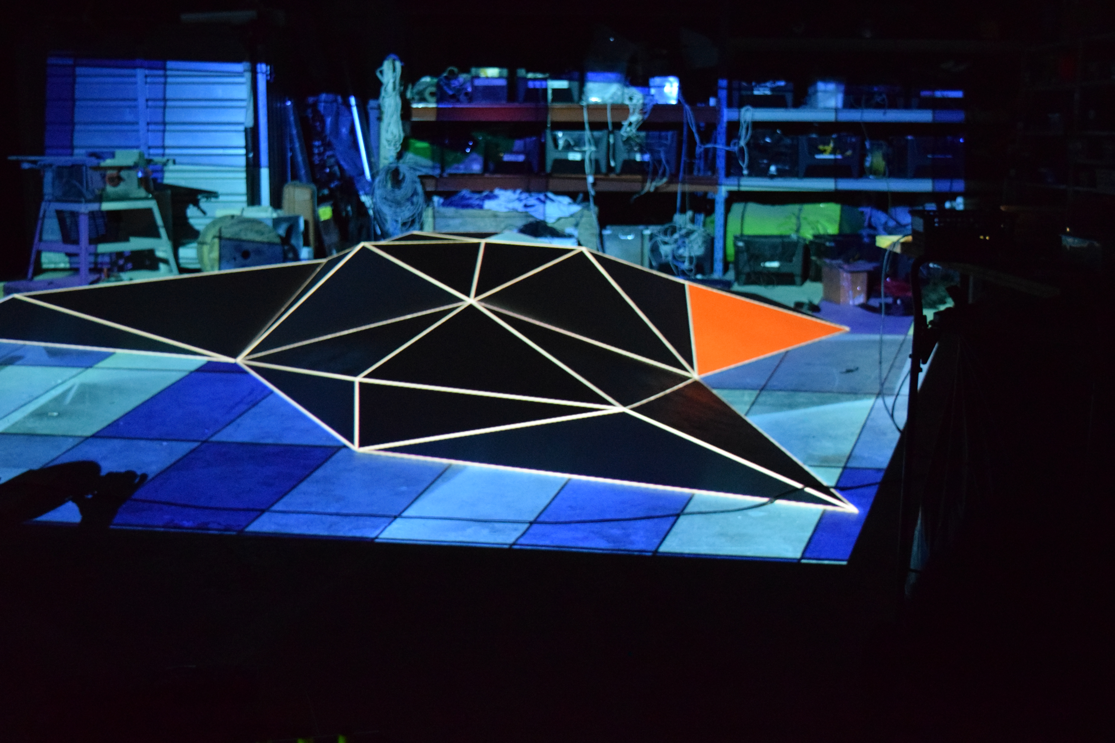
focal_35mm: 42
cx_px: 558
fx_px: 1301
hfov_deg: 46.4
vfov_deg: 31.9
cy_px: 372
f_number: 4.2
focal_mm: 28
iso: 6400
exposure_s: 1/40
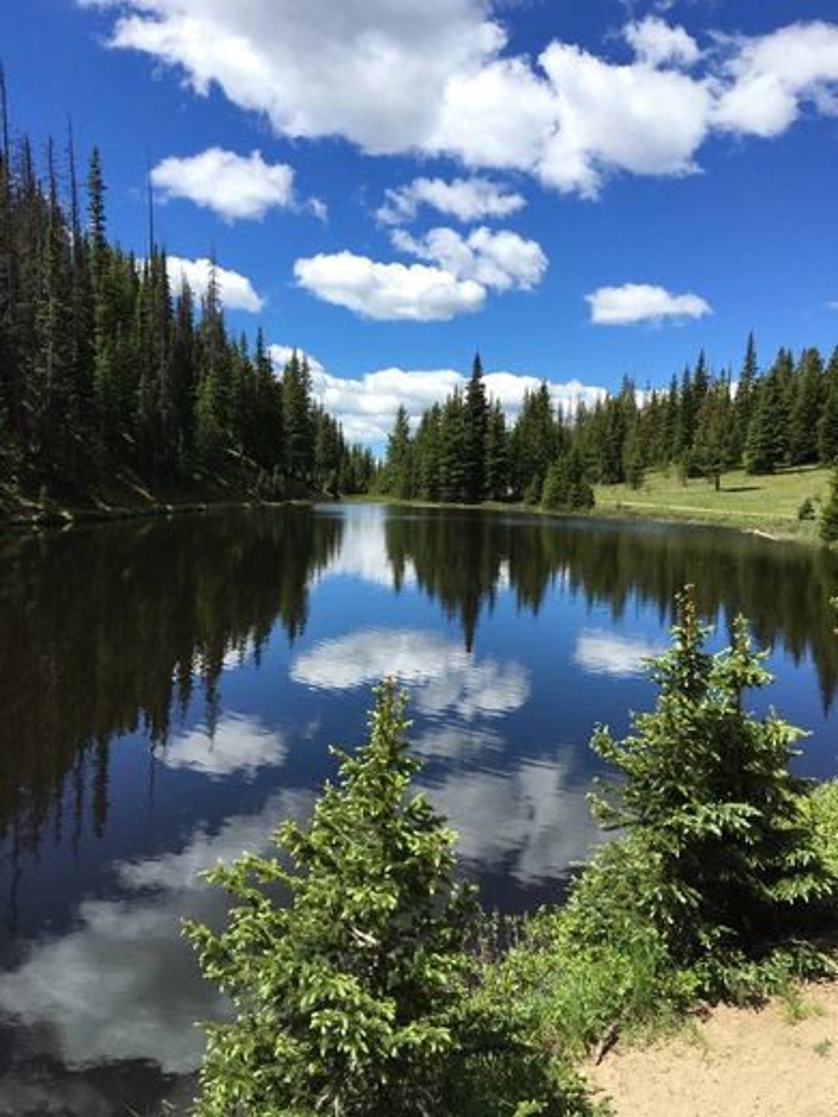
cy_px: 558
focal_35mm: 29
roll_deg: -0.5
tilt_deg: -4.9
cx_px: 419
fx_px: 936
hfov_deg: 48.2
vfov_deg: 61.7
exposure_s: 1/1202
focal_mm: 4.15
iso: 25
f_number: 2.2
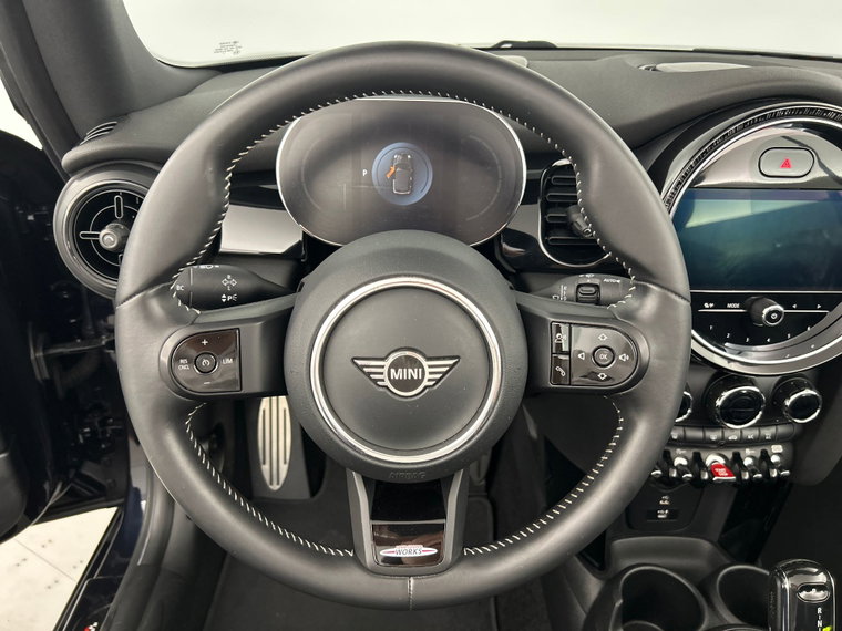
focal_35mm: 26
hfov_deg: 67.3
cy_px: 316
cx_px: 421
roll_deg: -1.2
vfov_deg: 53.1
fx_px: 632
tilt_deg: -30.1
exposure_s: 1/50
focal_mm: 5.7
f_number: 1.5
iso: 400
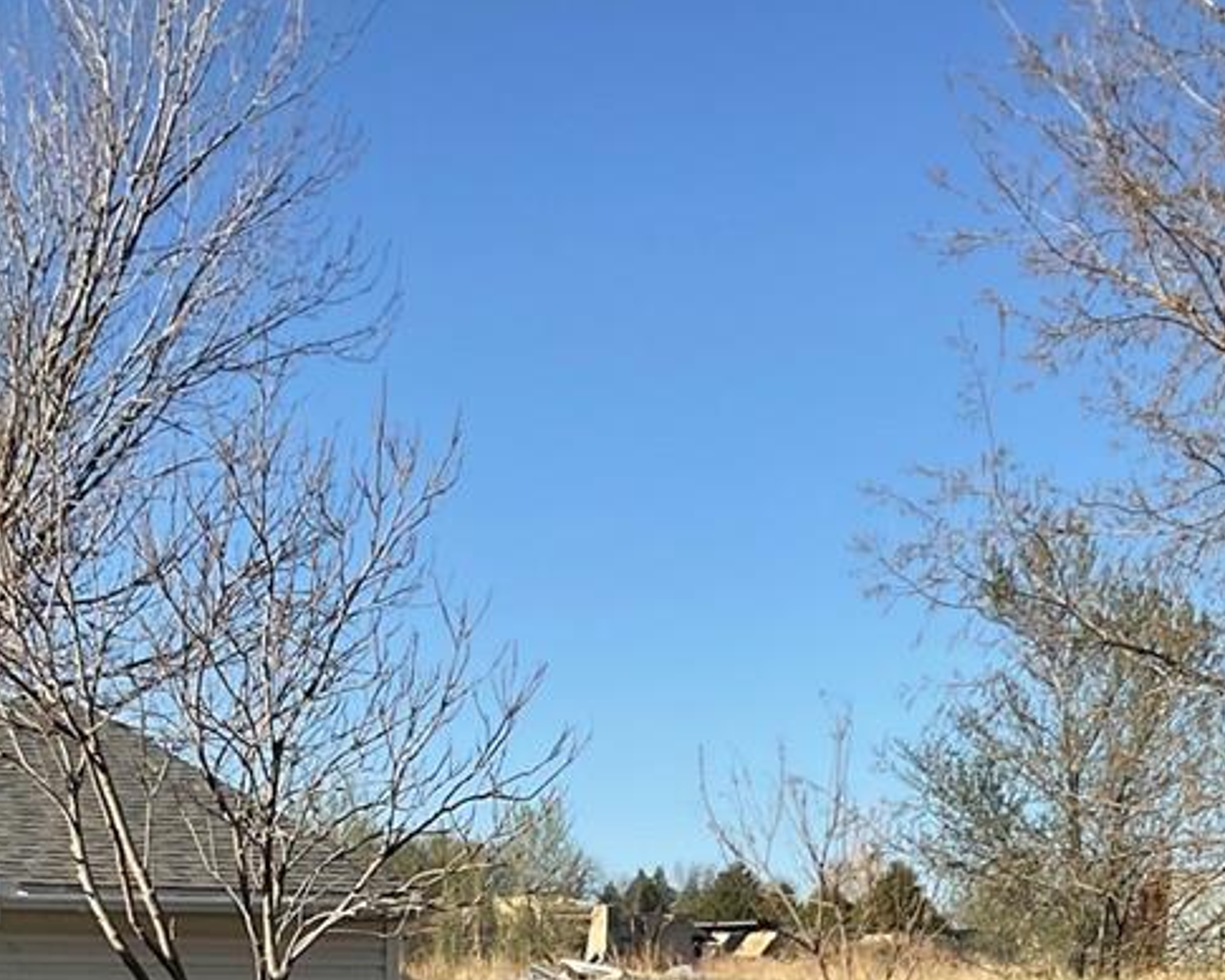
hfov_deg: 27.1
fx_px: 2538
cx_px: 639
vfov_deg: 19.5
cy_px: 1387
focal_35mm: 70
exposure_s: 1/1377
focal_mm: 3
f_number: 1.8
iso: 16
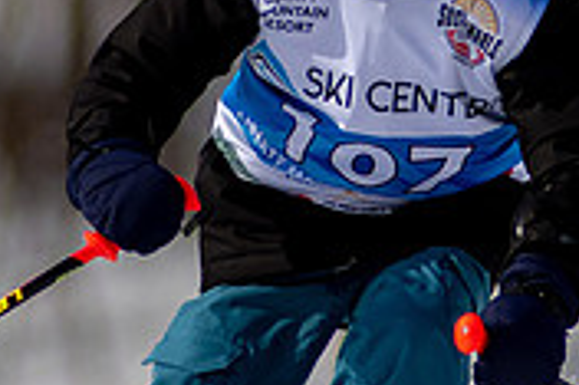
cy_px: 0
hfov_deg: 1.3
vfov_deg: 0.8
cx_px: 402
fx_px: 26239
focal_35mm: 1633
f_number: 2.8
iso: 100
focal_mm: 300
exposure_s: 1/6400
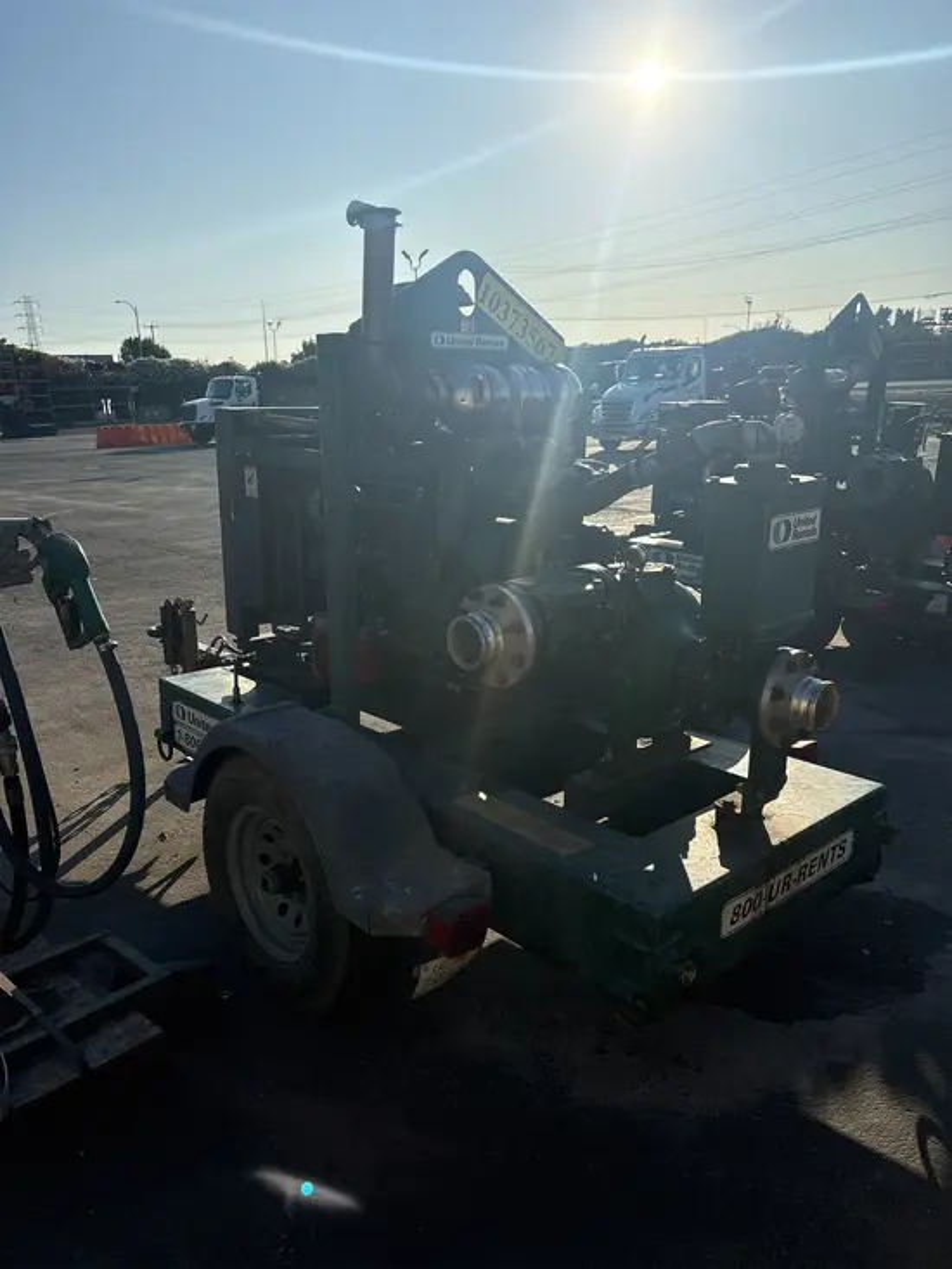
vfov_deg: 67.3
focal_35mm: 26
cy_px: 634
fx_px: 953
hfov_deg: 53.1
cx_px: 476
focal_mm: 5.96
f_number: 1.6
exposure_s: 1/7813
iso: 64
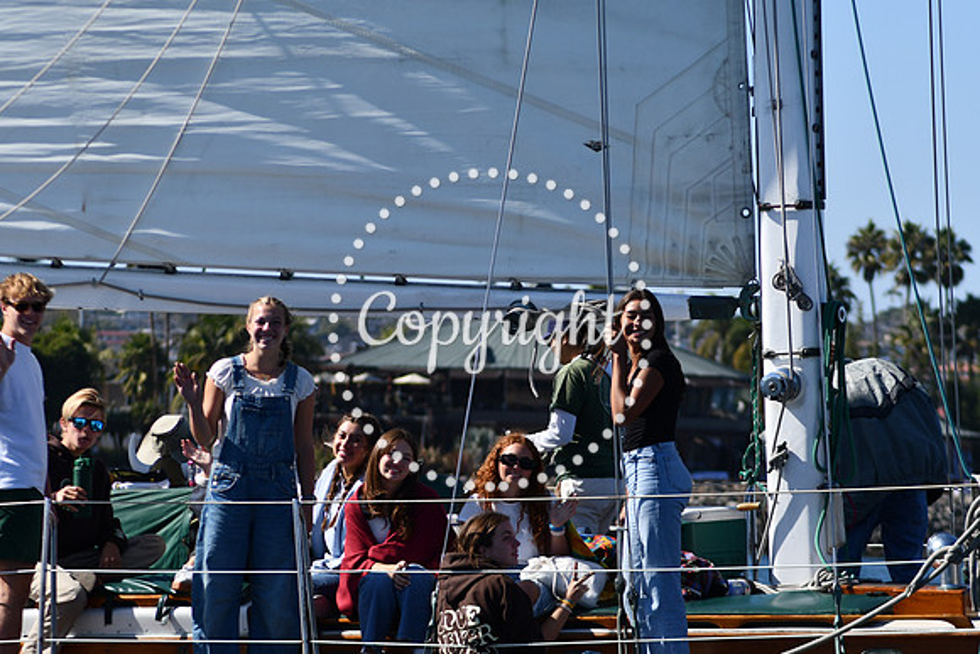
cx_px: 490
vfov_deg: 5.4
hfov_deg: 8.1
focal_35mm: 255
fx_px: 6943
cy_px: 327
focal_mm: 170
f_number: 6.3
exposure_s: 1/1250
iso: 200
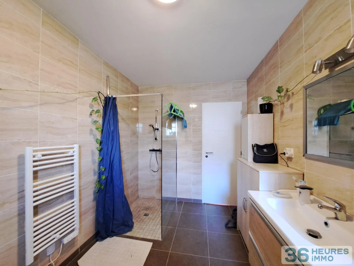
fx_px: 133
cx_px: 177
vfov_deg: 89.9
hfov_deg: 106.2
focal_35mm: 13
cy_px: 133
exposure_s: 1/20
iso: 640
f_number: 2.2
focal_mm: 1.74
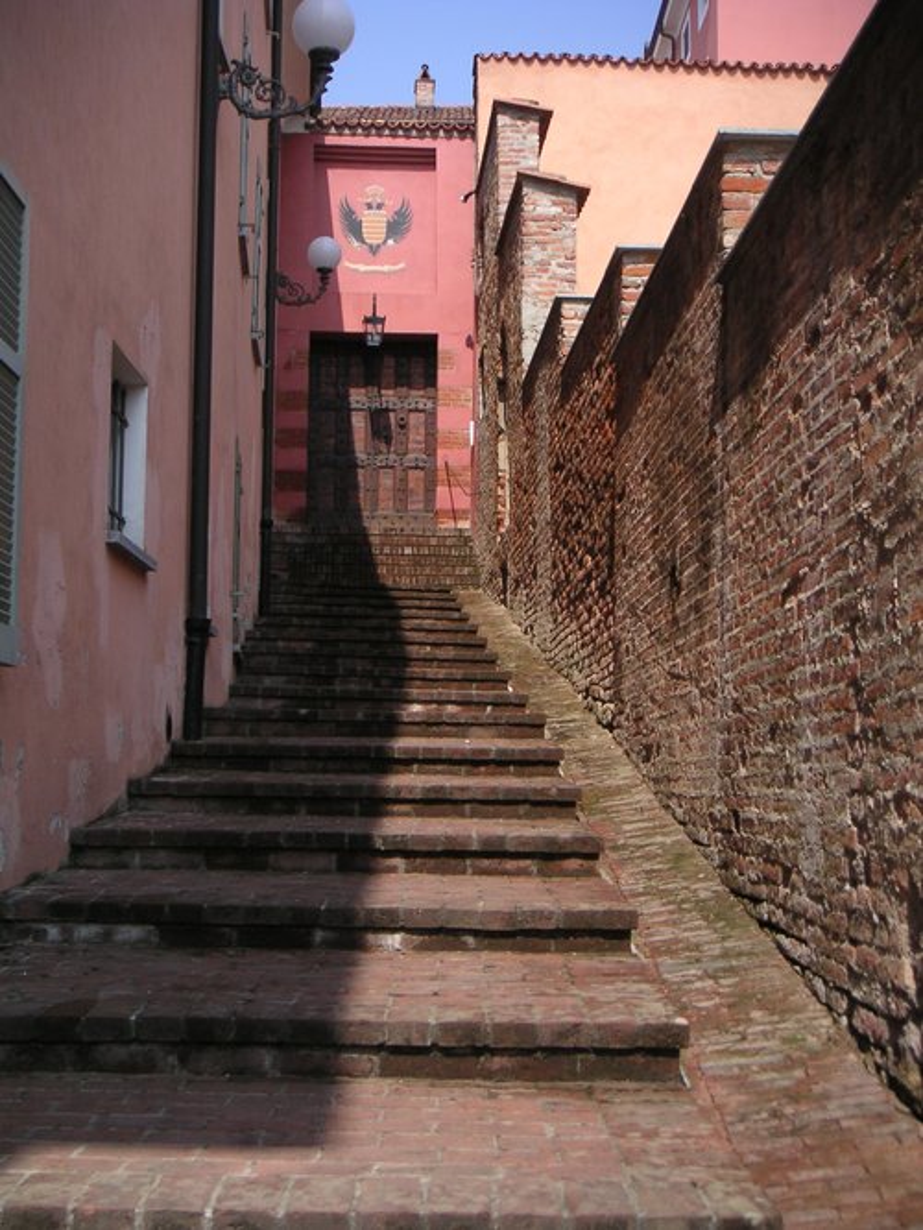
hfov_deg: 30.9
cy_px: 615
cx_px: 462
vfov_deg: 40.4
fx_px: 1670
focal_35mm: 47
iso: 50
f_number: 2.9
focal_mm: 7.3
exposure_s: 1/750
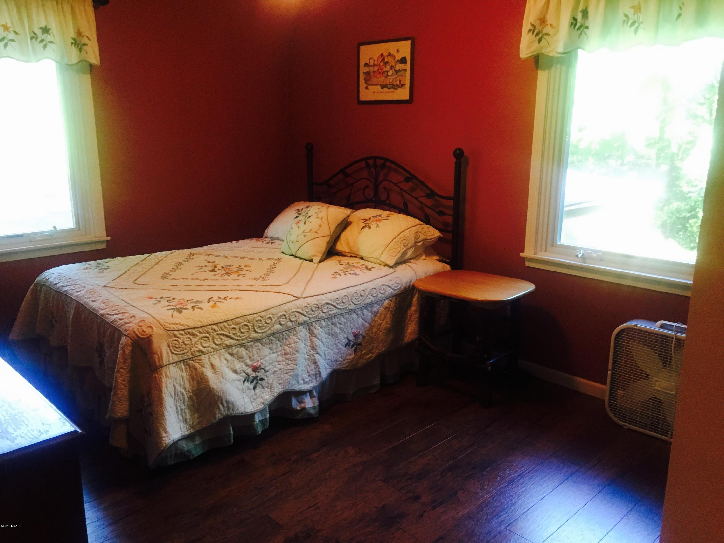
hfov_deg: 61.7
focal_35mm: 29
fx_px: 607
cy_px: 272
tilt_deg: -14.1
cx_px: 362
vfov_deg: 48.2
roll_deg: -0.6
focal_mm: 4.15
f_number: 2.2
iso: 200
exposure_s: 1/30
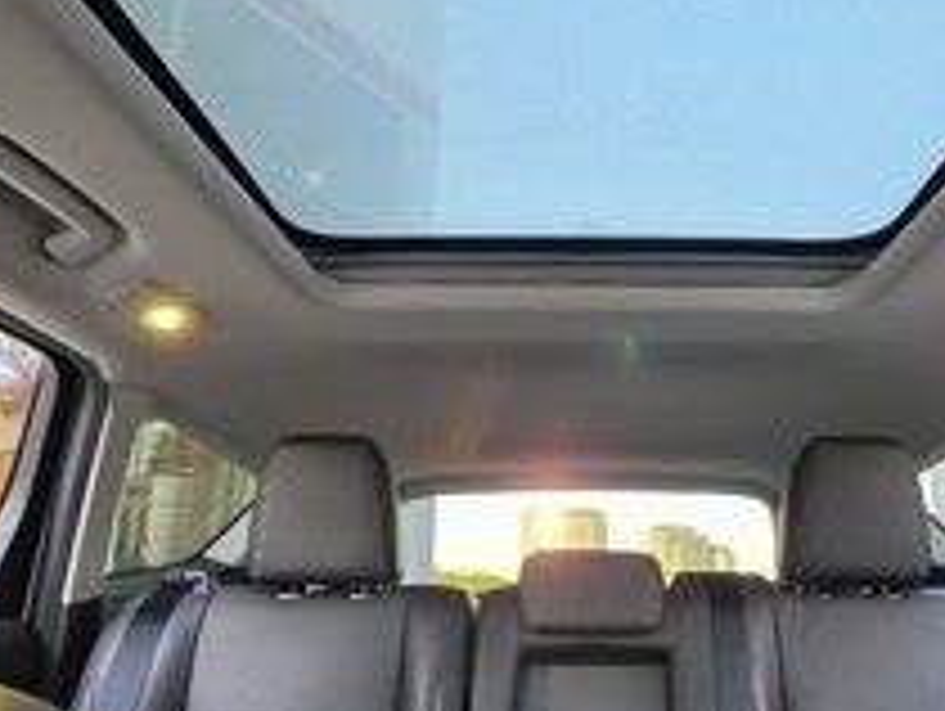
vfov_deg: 52.6
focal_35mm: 26
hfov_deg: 66.1
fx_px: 711
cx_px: 598
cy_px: 443
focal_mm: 2.2
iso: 250
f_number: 1.9
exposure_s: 1/120
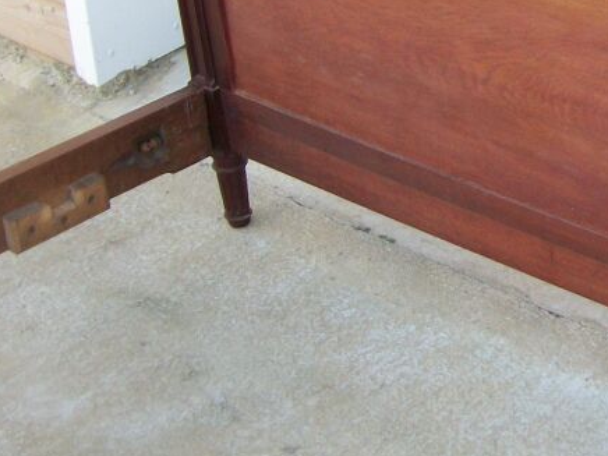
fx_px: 1651
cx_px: 750
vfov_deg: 15.4
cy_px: -26
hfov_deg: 19.5
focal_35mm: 94
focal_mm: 5.7
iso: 80
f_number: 2.9
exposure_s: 1/125
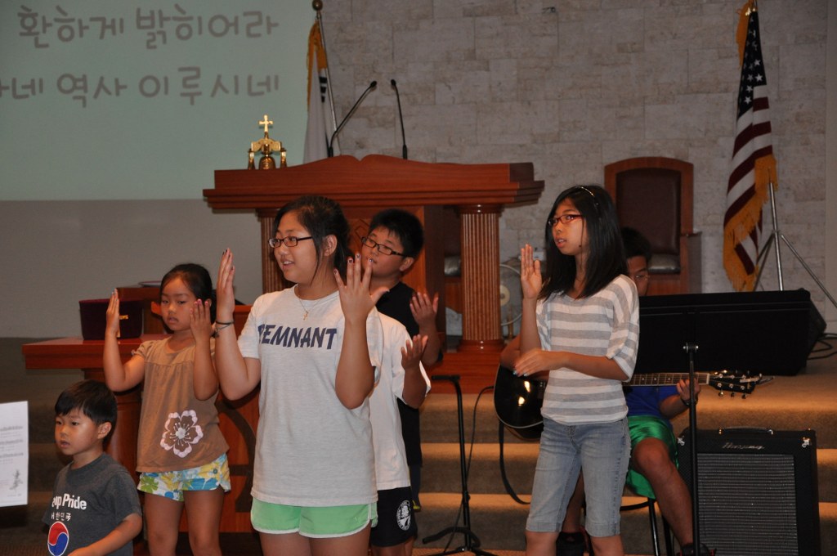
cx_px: 418
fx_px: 2438
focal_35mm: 105
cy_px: 278
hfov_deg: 19.5
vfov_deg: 13.0
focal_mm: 70
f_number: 5.3
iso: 800
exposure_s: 1/60
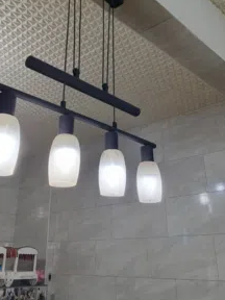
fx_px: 277
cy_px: 99
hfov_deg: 44.1
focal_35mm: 32
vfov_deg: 55.6
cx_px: 104
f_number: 1.6
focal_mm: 4.09
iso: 283
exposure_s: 1/50
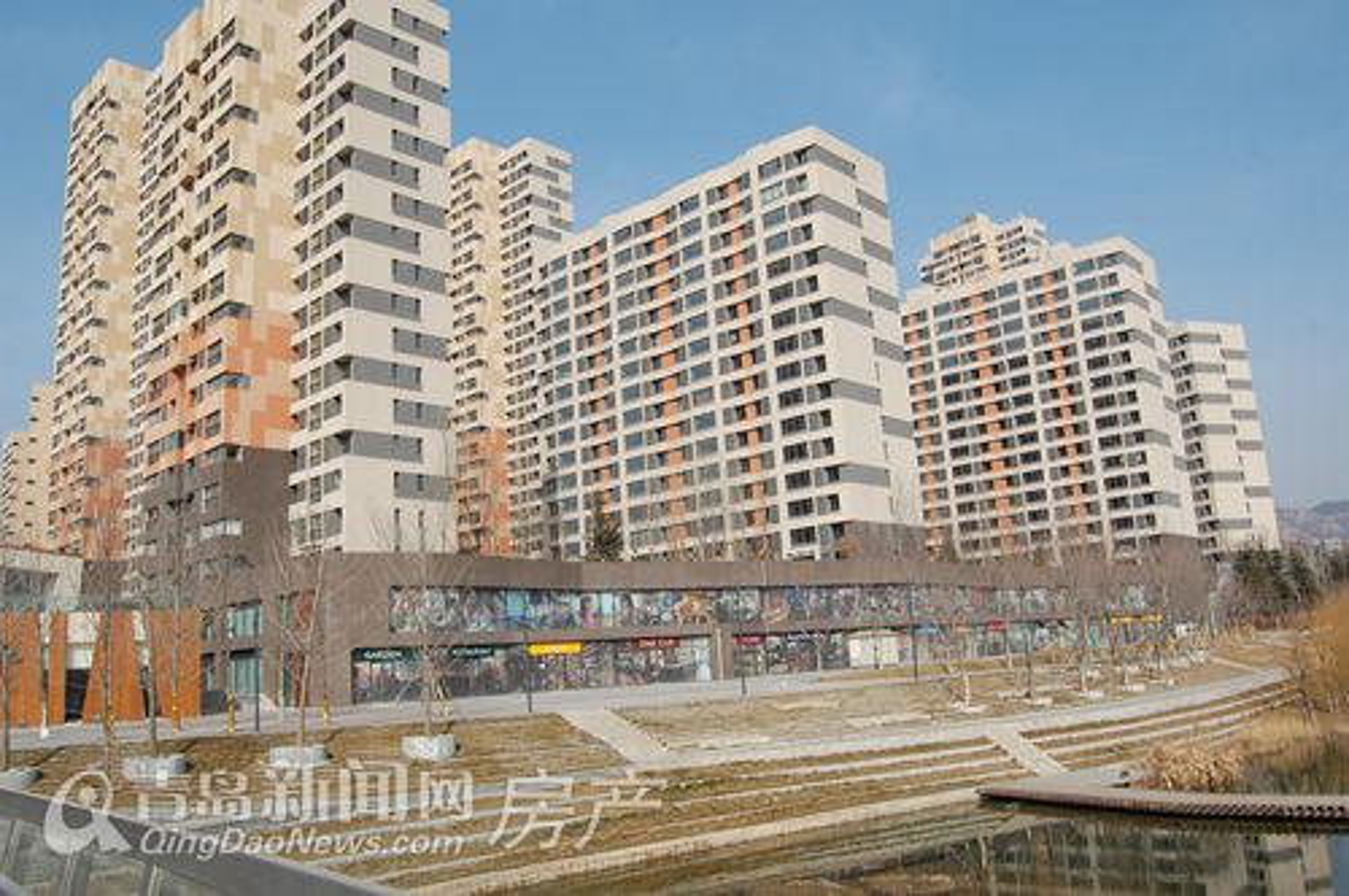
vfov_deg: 47.8
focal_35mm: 27
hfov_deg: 67.4
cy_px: 448
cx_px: 674
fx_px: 1010
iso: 200
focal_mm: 18
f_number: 10
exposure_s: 1/400
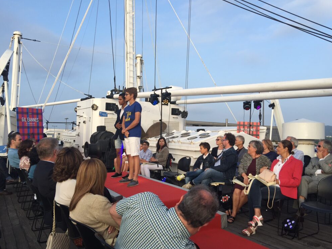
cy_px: 124
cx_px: 169
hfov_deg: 60.0
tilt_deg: +3.7
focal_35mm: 30
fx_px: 288
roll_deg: -1.5
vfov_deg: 46.8
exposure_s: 1/682
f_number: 2.2
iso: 32
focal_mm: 4.15
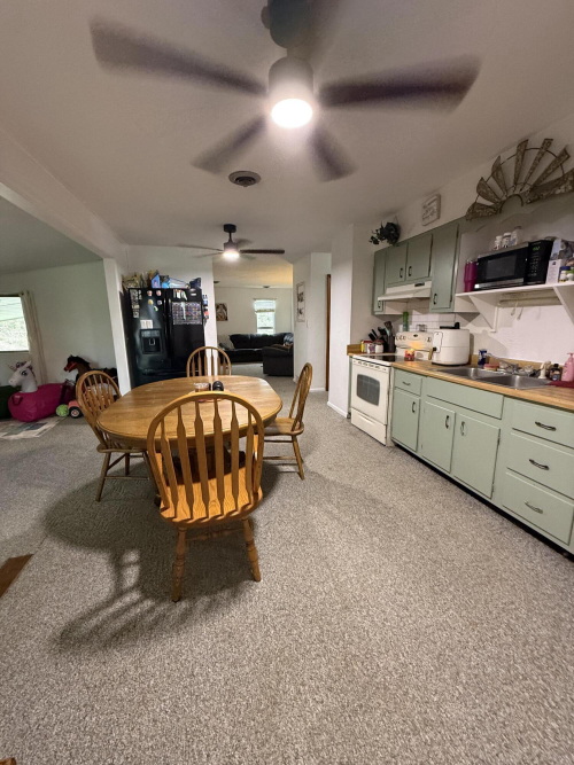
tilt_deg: -11.3
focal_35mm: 14
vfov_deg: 102.1
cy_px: 382
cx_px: 287
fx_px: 310
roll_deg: +0.4
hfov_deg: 85.7
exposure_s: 1/59
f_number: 2.2
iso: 500
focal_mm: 2.22
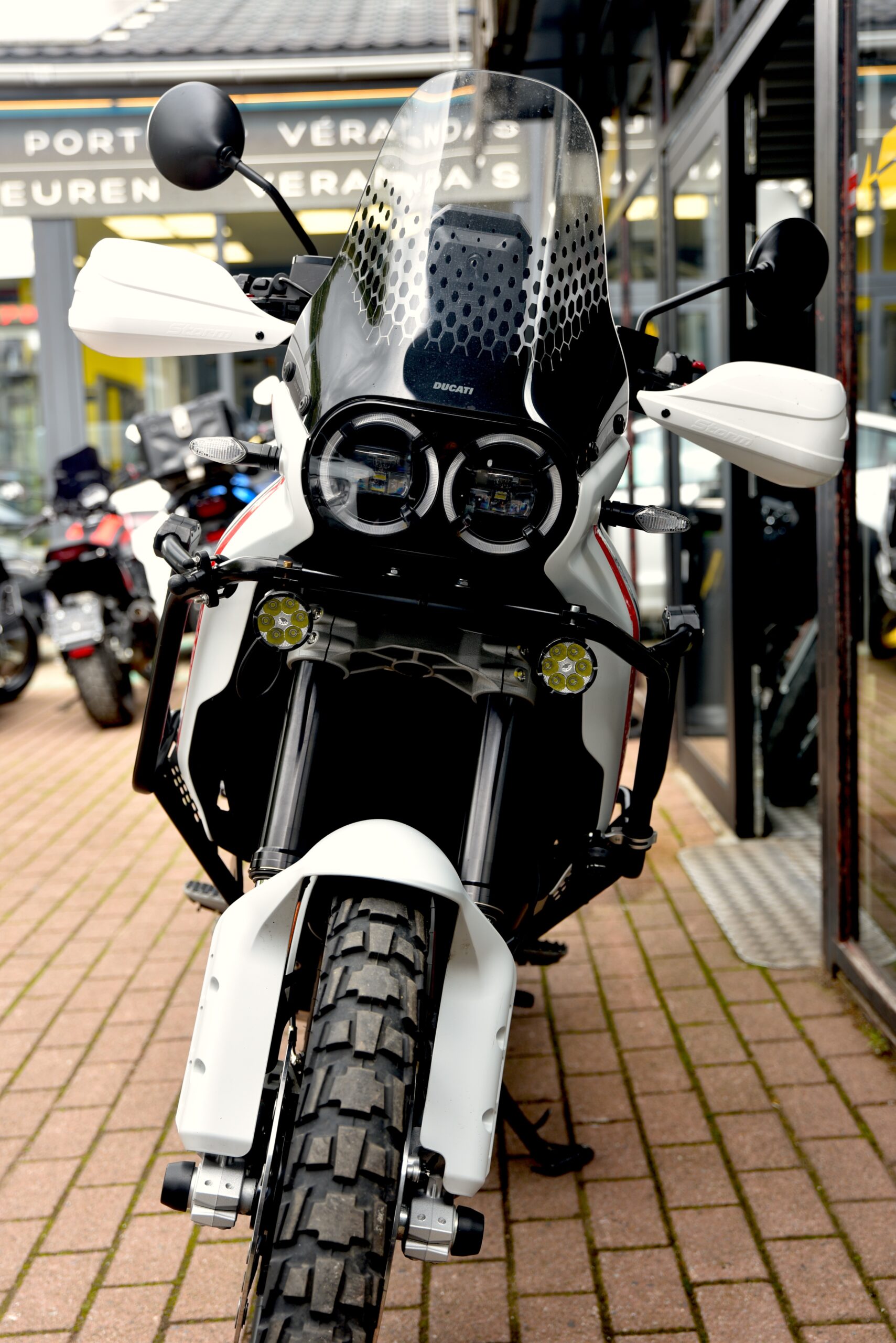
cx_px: 448
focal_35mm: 48
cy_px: 672
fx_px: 1790
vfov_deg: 41.1
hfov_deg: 28.1
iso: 100
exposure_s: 1/60
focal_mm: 48
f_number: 4
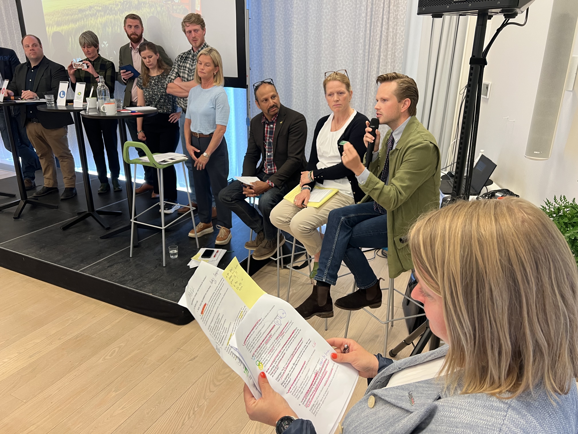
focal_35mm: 26
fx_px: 434
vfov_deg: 53.1
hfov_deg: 67.3
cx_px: 289
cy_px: 217
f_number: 1.5
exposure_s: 1/60
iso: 125
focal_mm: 5.7
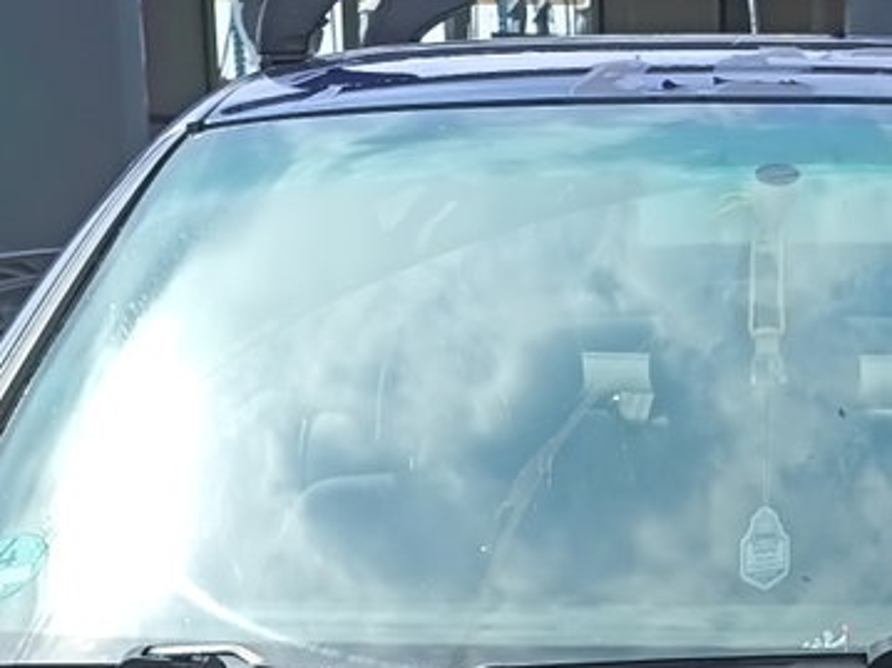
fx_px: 2756
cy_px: 1413
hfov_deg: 18.1
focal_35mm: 107
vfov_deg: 12.0
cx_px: 795
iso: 100
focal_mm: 5.25
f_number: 1.75
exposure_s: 1/298
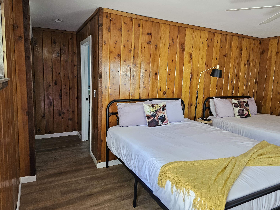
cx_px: 141
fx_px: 194
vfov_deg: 56.8
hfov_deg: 71.6
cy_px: 102
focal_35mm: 24
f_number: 1.7
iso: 320
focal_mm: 6.3
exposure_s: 1/170
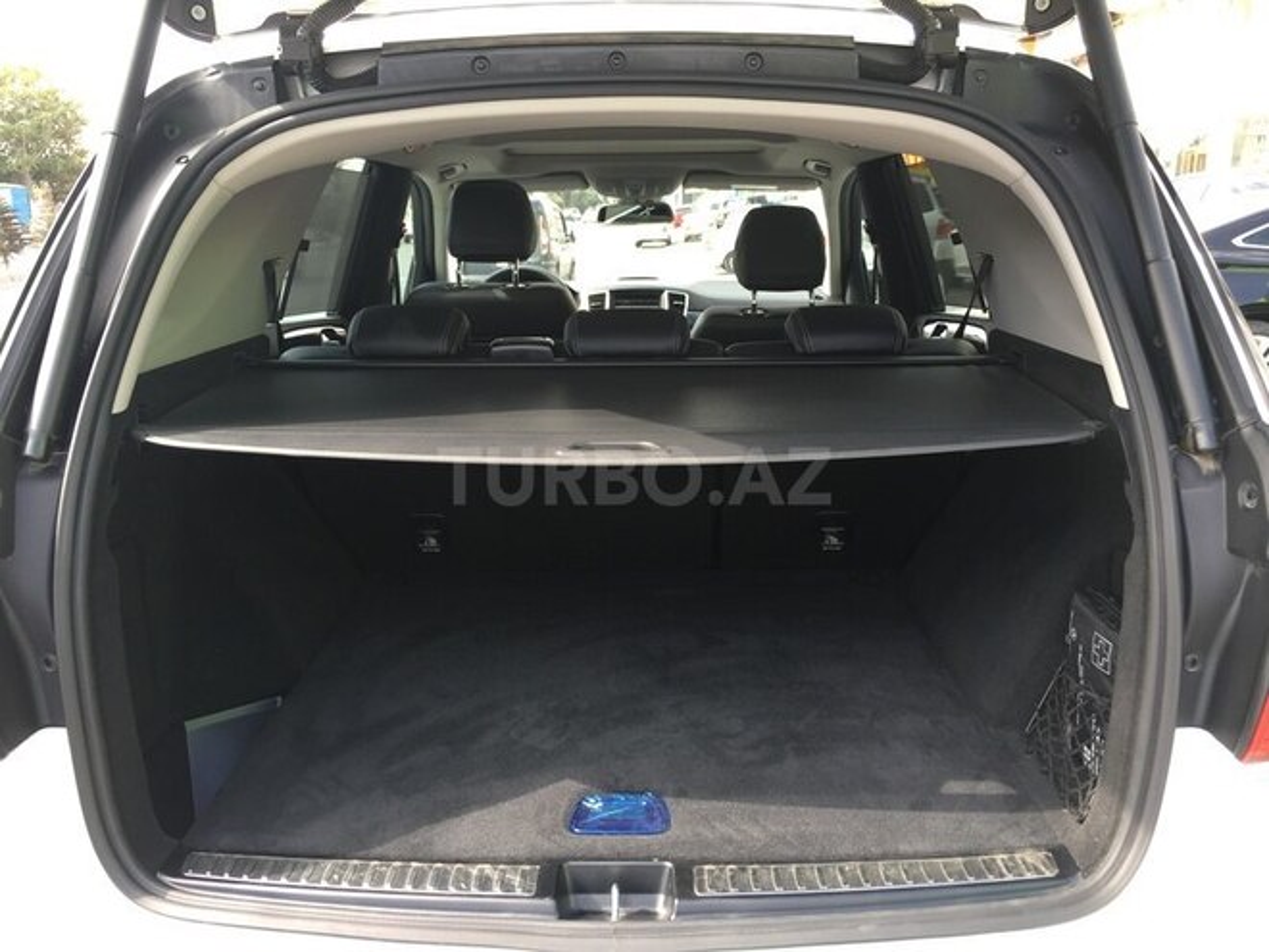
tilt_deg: -14.1
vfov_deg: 48.2
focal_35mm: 29
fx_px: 1063
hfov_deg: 61.7
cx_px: 634
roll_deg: -0.6
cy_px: 476
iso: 25
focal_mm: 4.15
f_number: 2.2
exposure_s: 1/104
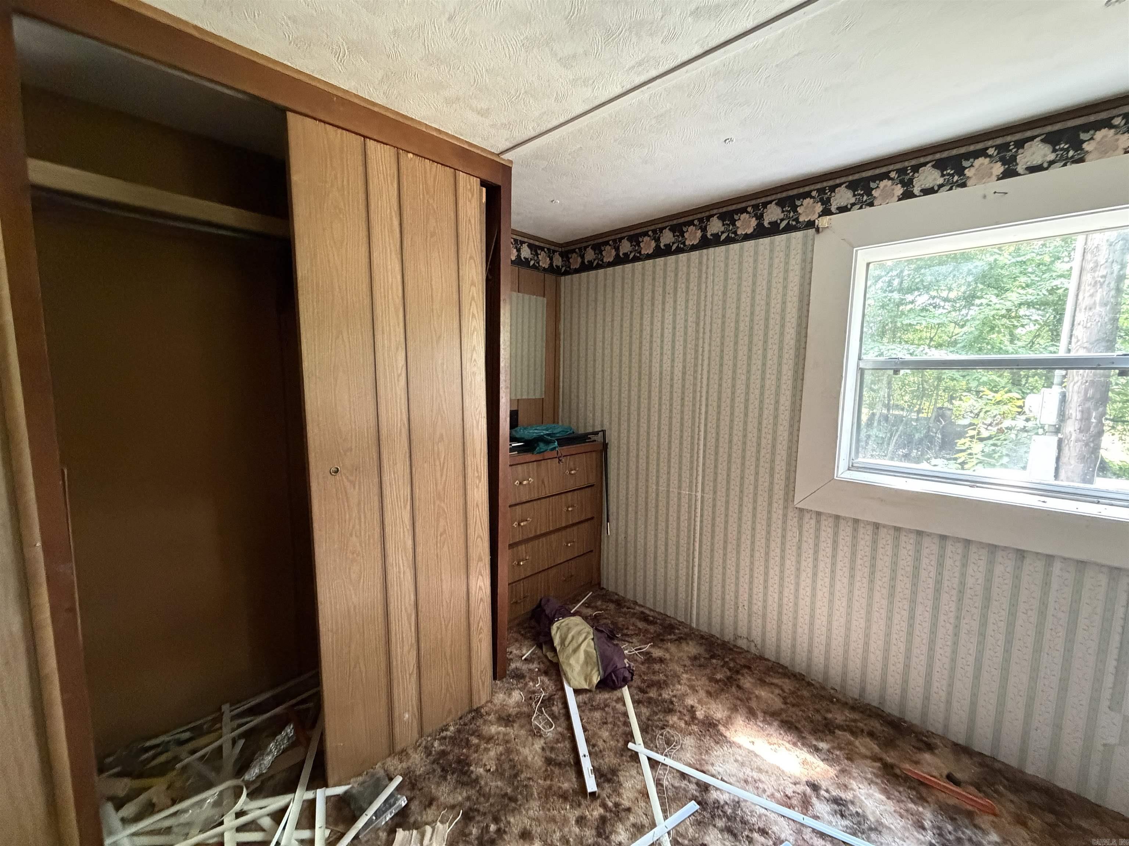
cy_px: 423
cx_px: 564
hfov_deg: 102.1
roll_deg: +0.7
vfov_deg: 85.7
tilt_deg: -5.4
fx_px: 457
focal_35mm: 14
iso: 800
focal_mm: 2.22
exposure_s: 1/60
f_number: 2.2
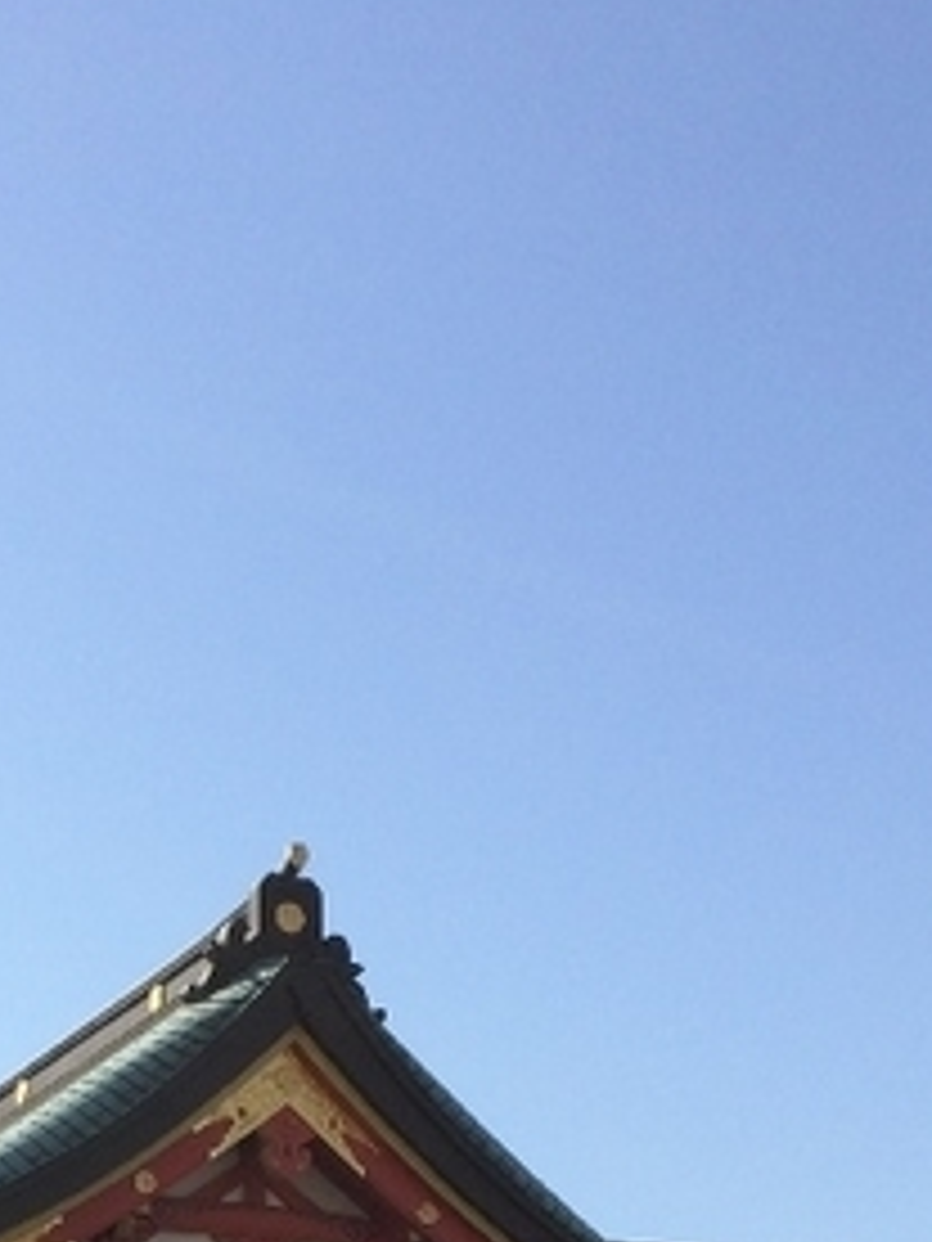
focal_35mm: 84
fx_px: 3015
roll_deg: +1.3
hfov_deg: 17.2
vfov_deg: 21.0
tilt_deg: +5.4
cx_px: 27
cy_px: 1656
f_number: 2.2
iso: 32
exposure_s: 1/2160
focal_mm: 4.15
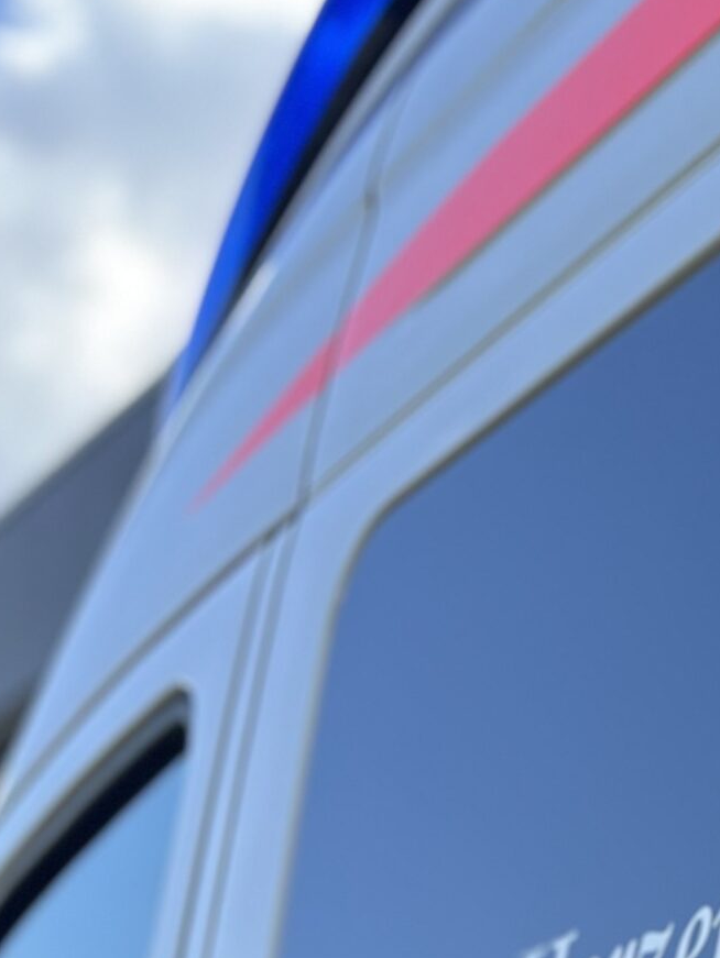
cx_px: 1010
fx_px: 3907
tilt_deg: +13.9
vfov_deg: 13.9
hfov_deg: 10.2
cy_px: 866
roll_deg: -0.3
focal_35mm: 141
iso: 80
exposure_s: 1/1185
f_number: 1.78
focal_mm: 6.86
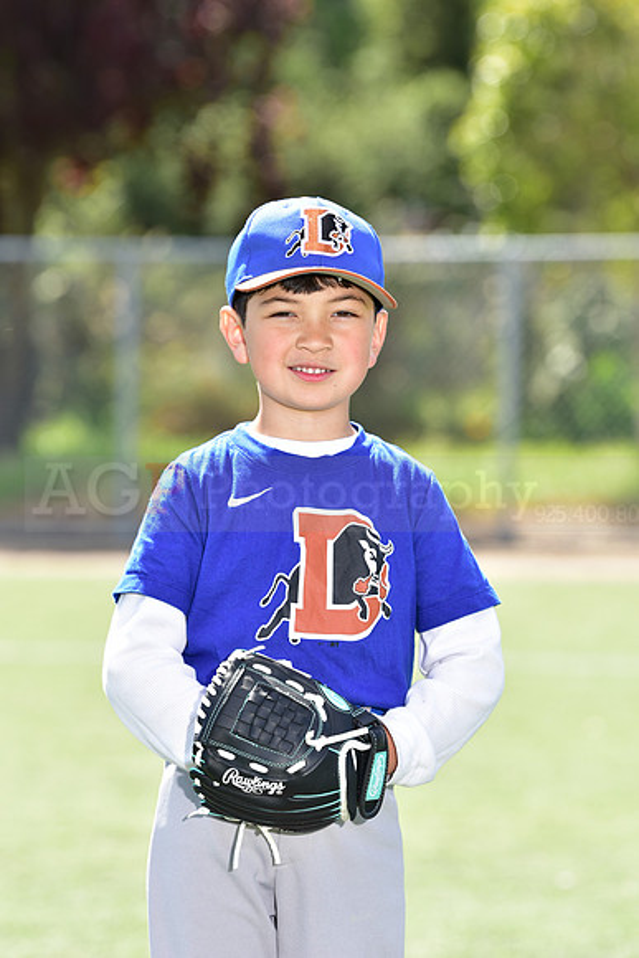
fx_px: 5321
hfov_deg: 6.9
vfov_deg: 10.3
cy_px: 479
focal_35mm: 200
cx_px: 320
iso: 100
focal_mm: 200
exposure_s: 1/160
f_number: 5.6
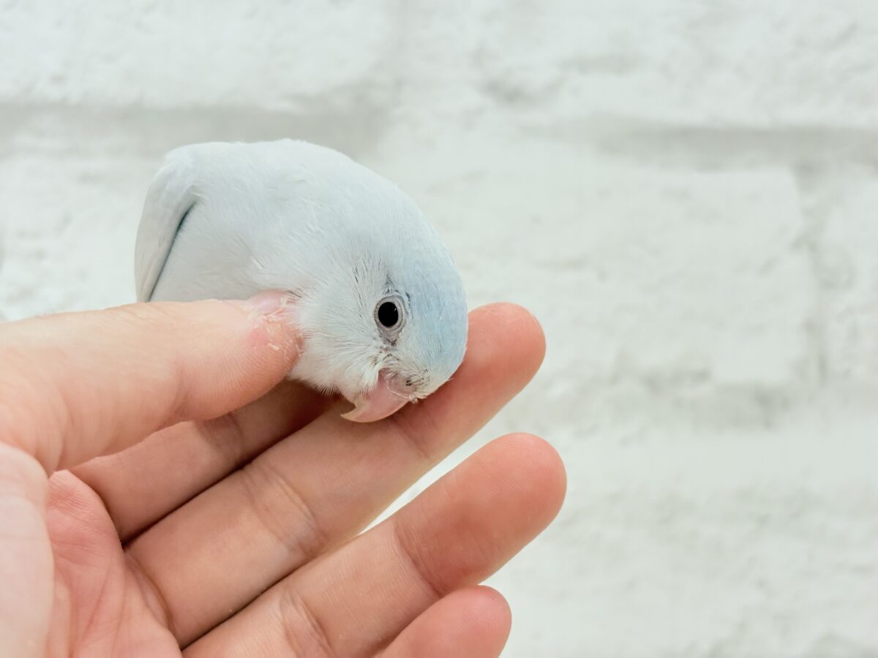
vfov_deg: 28.0
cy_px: 329
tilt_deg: +2.3
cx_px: 439
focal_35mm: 52
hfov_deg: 36.8
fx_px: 1319
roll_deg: +1.0
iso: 80
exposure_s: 1/100
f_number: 1.6
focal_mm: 5.96
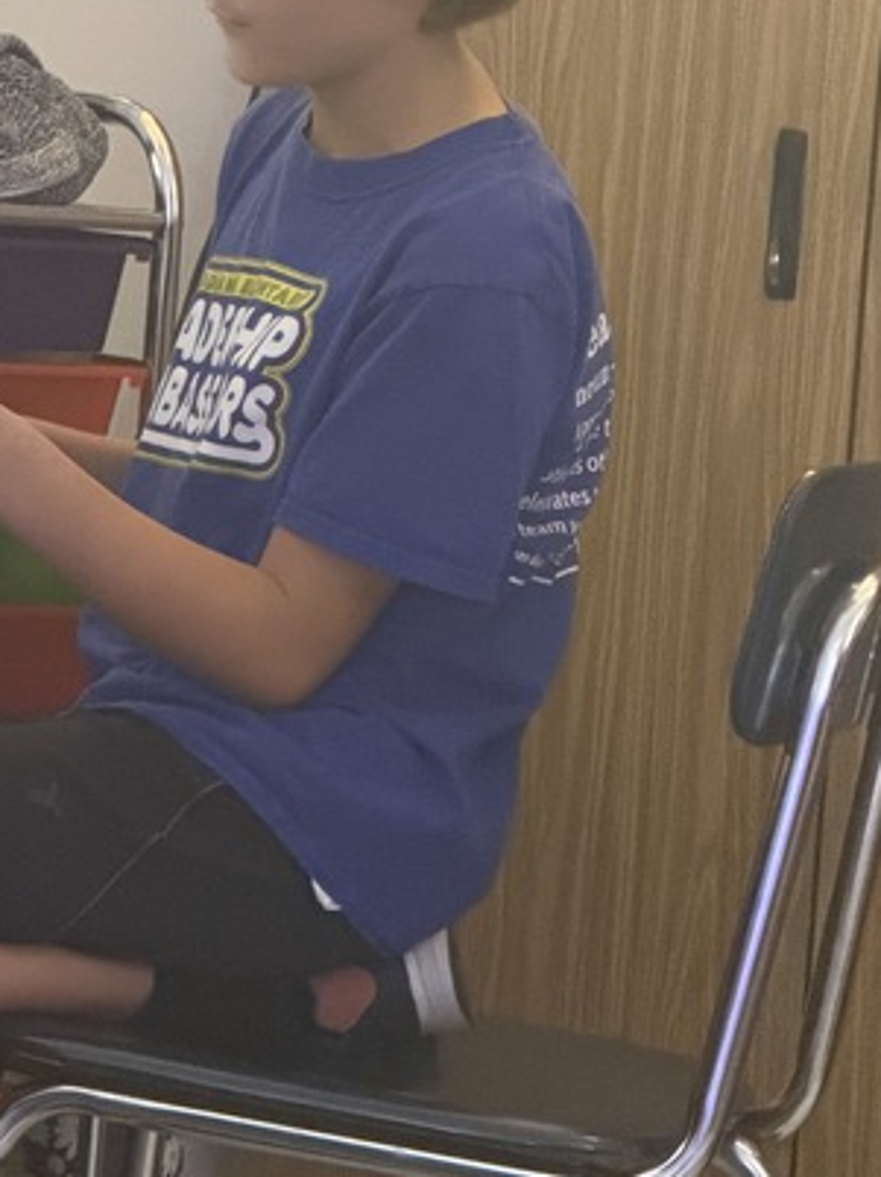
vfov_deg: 7.8
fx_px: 8662
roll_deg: -4.7
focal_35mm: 255
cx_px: 313
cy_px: 755
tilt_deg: -5.8
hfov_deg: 5.8
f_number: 2.8
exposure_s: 1/30
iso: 1600
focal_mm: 16.89
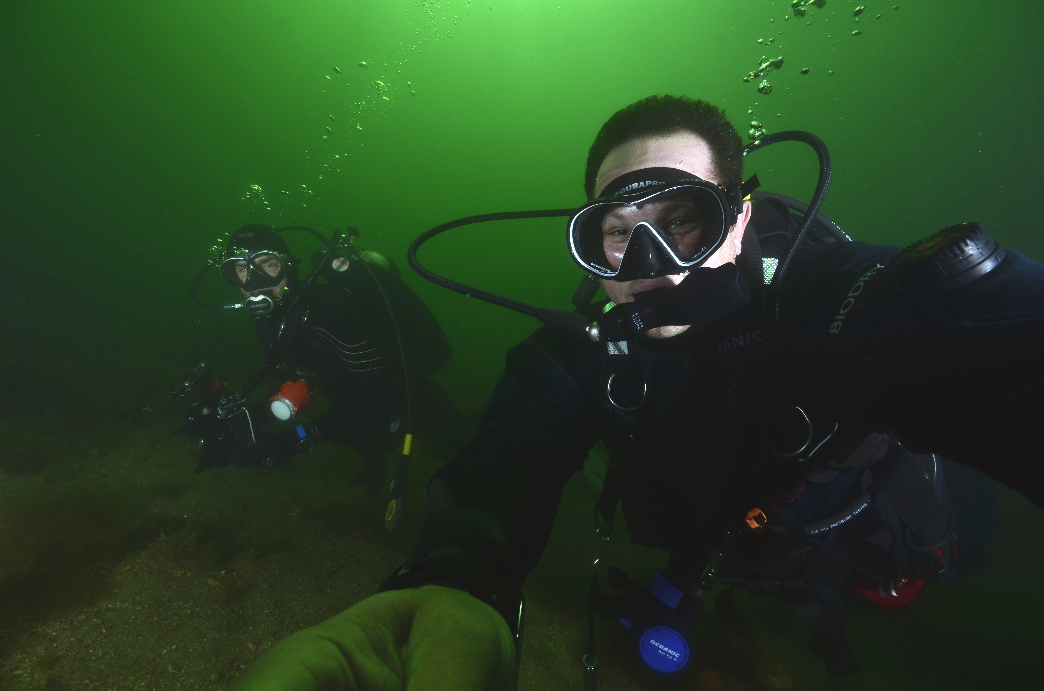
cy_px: 346
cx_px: 522
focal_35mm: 15
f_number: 13
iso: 100
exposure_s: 1/250
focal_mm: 10
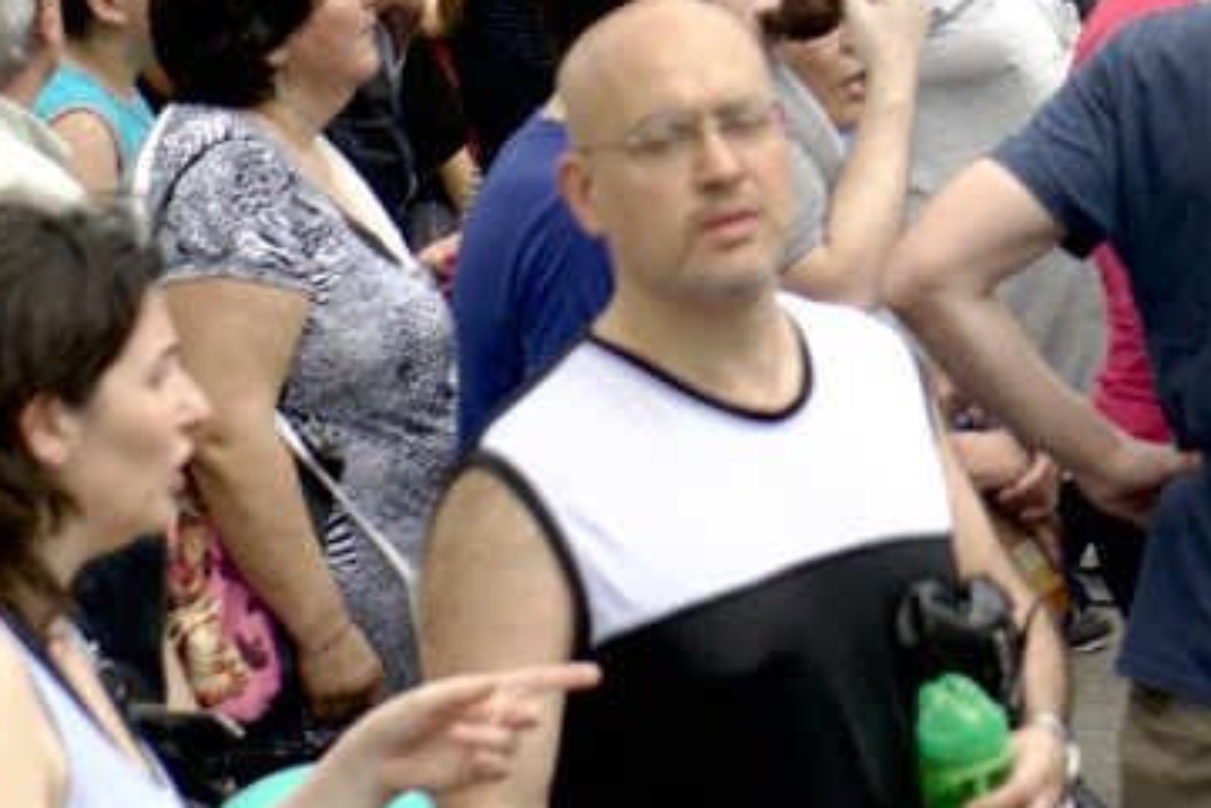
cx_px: 1536
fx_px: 12013
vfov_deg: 3.8
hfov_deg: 5.7
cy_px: -697
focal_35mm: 357
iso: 500
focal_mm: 70
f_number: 5
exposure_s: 1/400
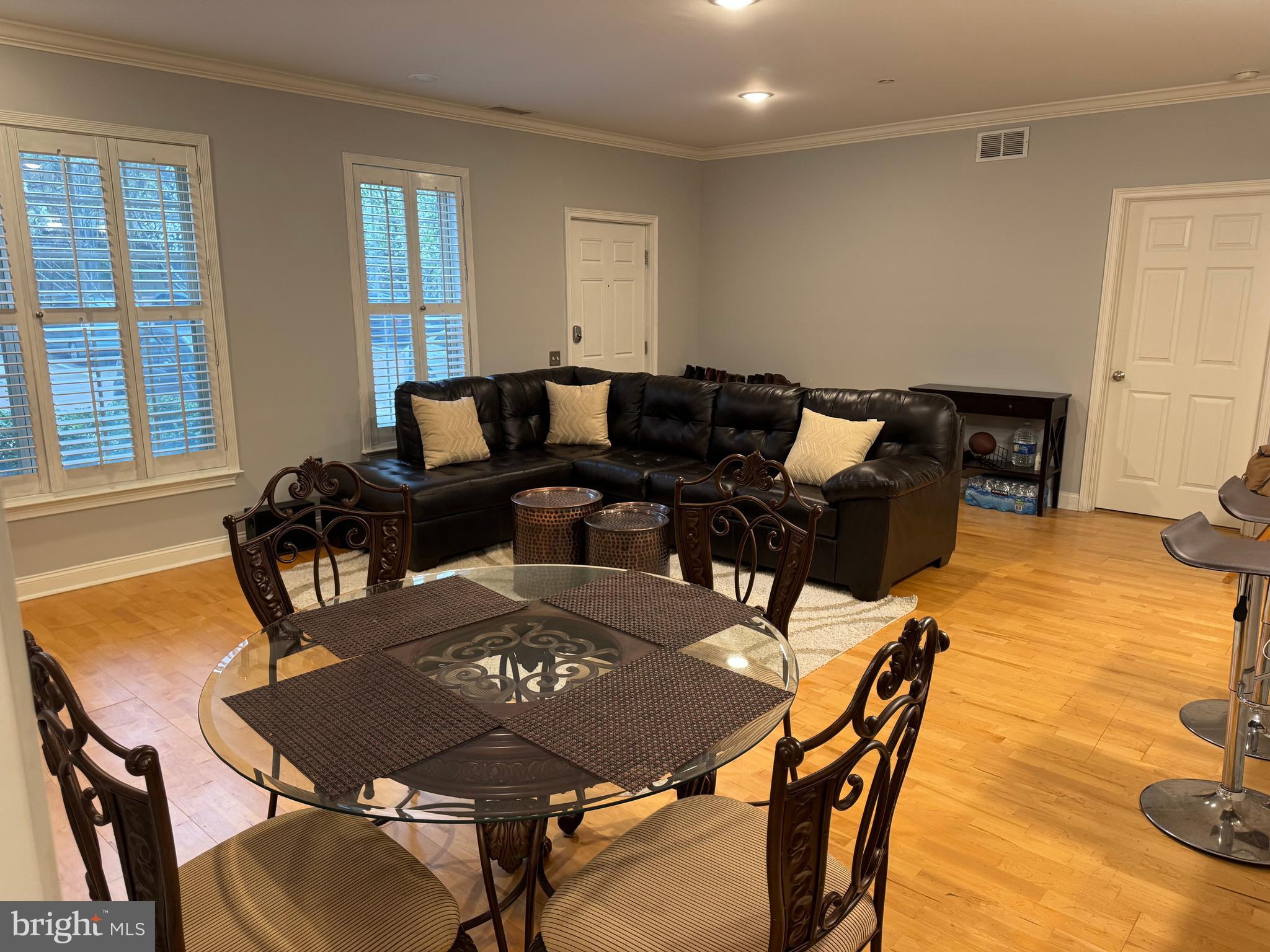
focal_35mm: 24
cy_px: 476
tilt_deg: -12.6
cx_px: 635
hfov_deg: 71.6
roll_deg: +0.3
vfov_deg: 56.8
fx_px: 881
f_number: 1.78
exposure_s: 1/60
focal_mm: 6.76
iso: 200
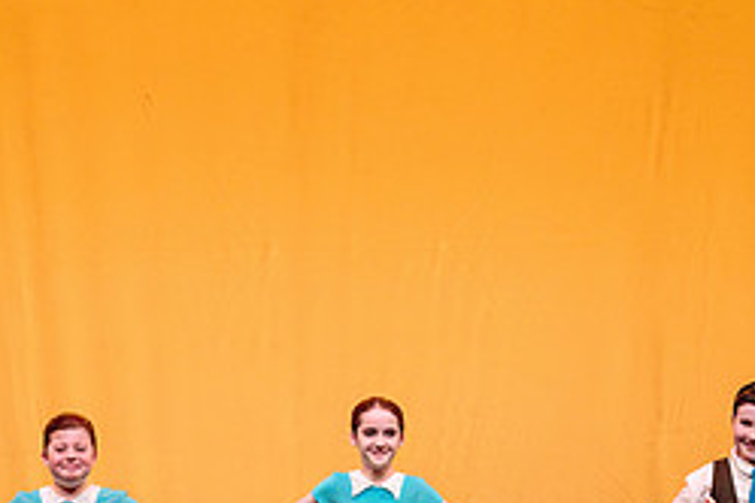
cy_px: 447
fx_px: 5683
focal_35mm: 271
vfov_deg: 5.1
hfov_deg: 7.6
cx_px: 358
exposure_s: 1/500
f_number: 2.8
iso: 1250
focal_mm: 95
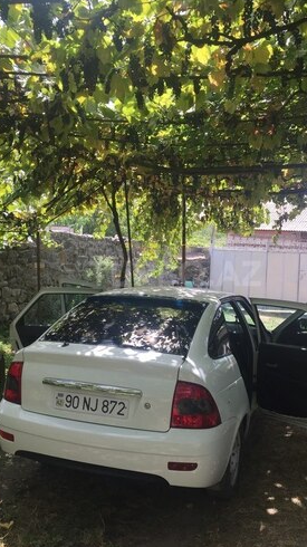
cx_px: 175
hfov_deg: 36.6
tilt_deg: -4.4
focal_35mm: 32
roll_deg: -2.4
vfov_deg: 61.0
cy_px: 274
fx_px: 464
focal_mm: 4.15
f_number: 2.2
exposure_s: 1/377
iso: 32
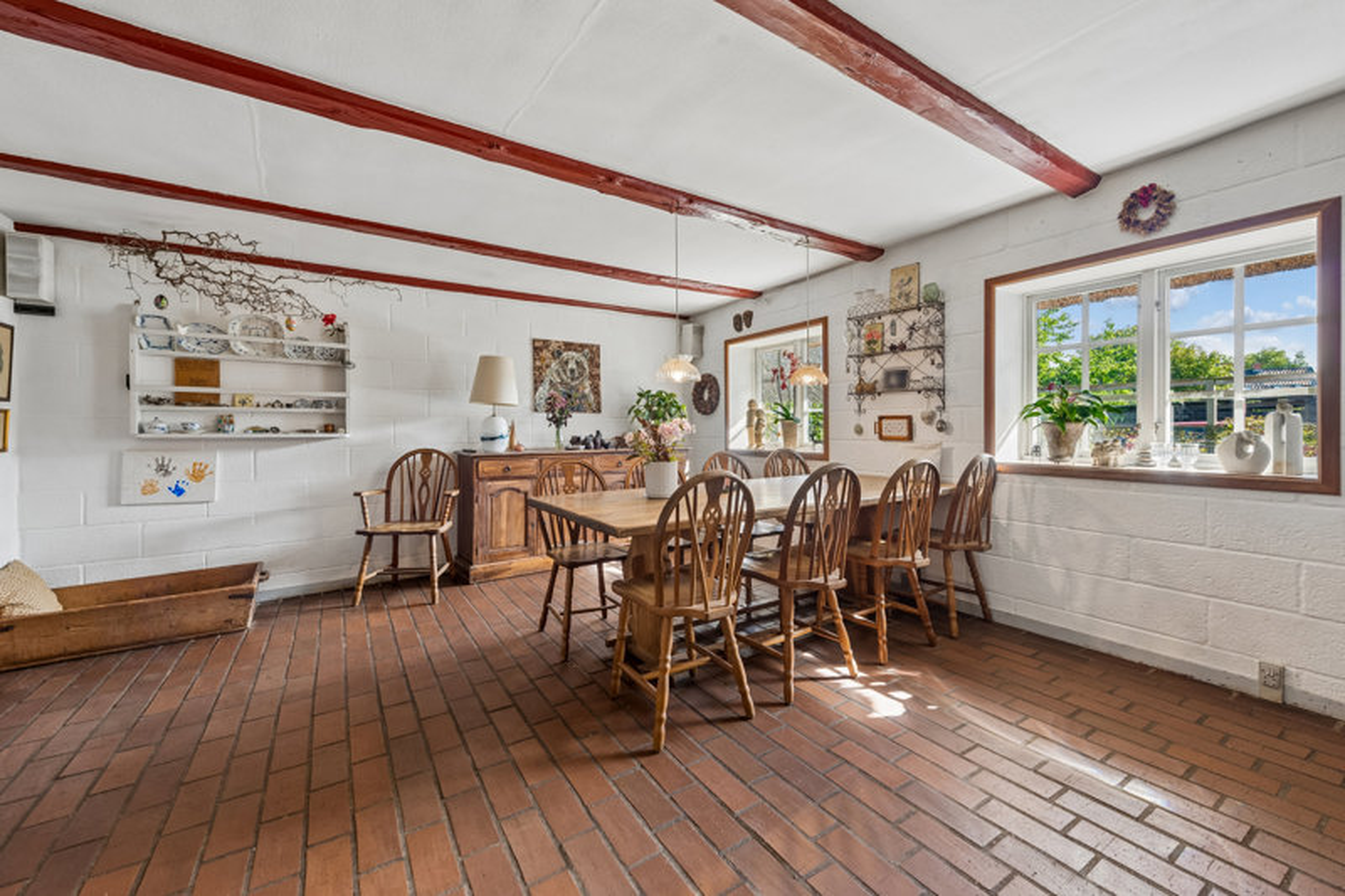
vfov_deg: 81.2
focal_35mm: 14
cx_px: 672
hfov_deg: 104.3
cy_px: 448
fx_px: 523
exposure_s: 1/8
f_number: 10
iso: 250
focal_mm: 14
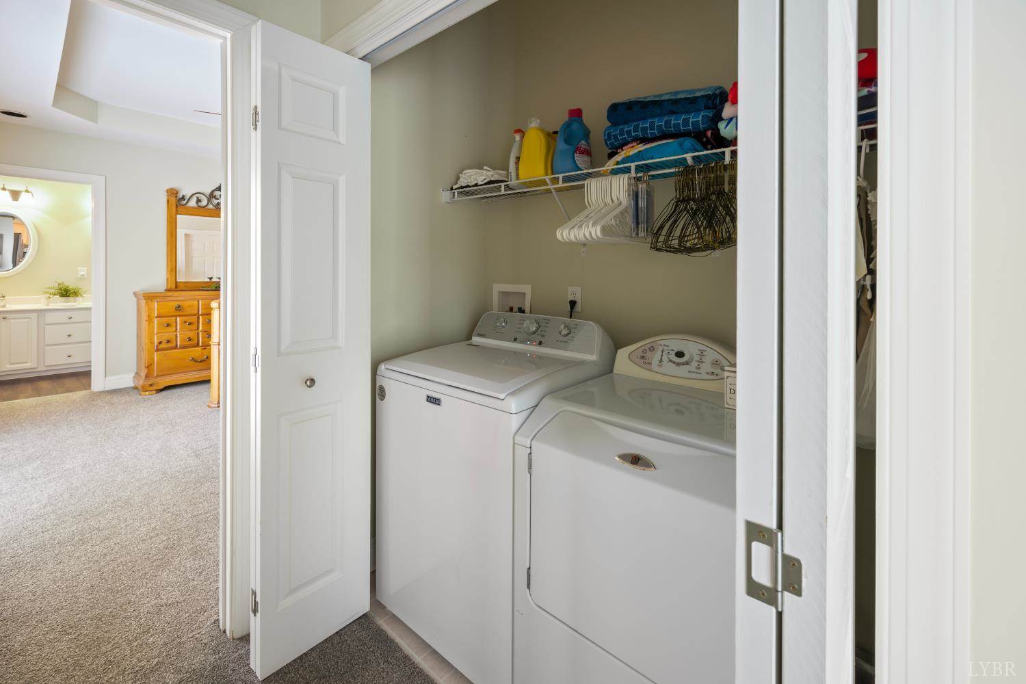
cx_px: 513
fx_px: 399
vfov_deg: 81.2
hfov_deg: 104.3
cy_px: 342
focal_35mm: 14
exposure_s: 2.5
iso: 200
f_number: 8
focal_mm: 14
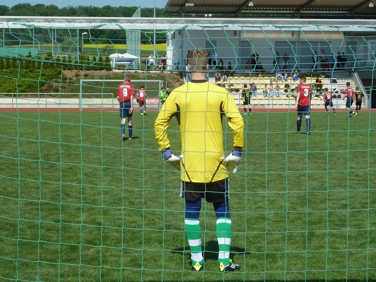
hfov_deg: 17.7
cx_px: 188
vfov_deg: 13.3
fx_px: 1206
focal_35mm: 111
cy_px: 141
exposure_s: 1/400
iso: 80
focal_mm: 18.2
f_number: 5.6
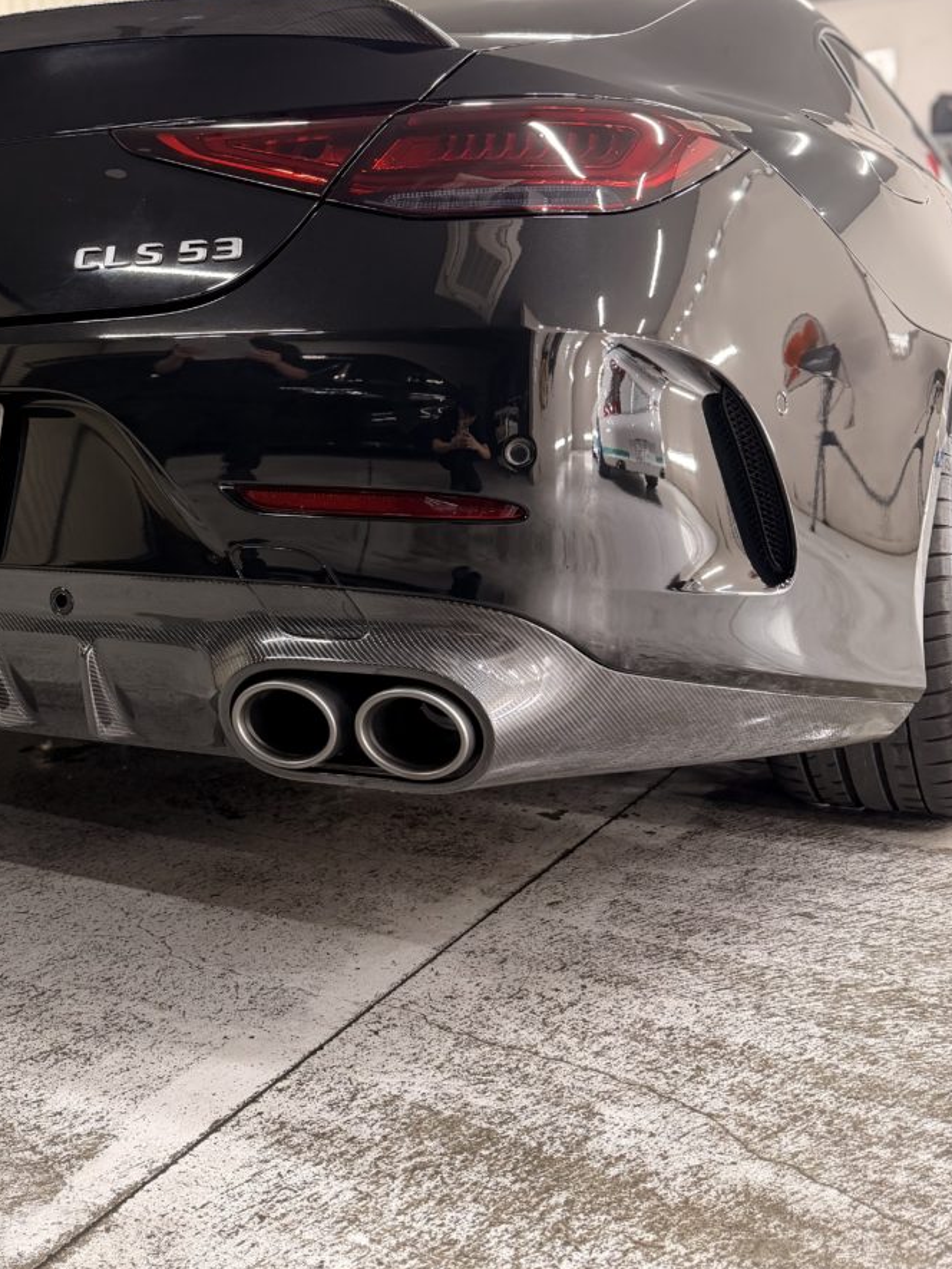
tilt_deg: -2.2
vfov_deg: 49.4
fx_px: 1356
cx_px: 222
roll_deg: +1.4
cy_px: 439
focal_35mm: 37
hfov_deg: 37.6
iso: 200
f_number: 1.78
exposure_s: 1/70
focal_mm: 6.76
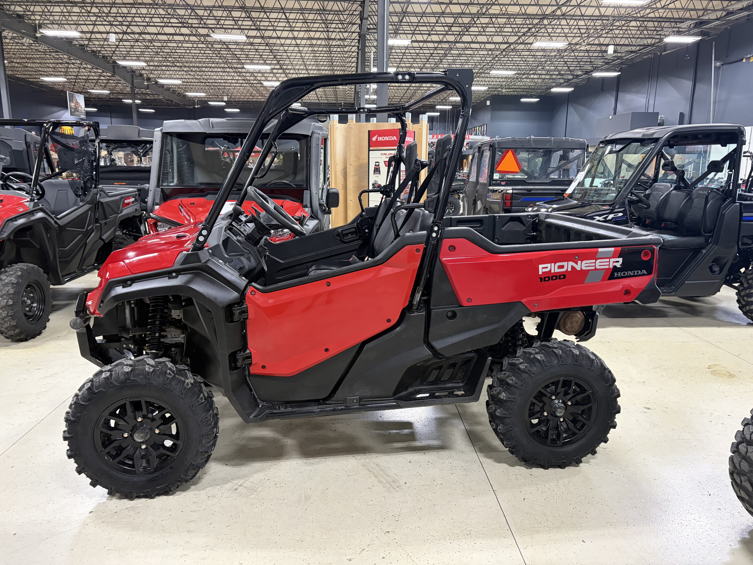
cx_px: 376
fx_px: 566
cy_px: 282
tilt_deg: -12.5
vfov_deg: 53.1
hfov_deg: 67.3
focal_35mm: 26
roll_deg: +0.2
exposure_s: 1/60
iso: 250
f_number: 1.6
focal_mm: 5.96
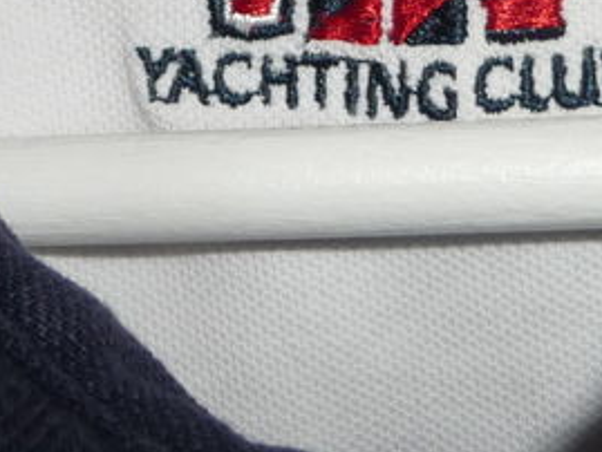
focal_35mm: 104
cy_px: -230
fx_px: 1809
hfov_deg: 18.9
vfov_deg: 13.4
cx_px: 309
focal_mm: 4.7
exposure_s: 1/30
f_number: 3.3
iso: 100
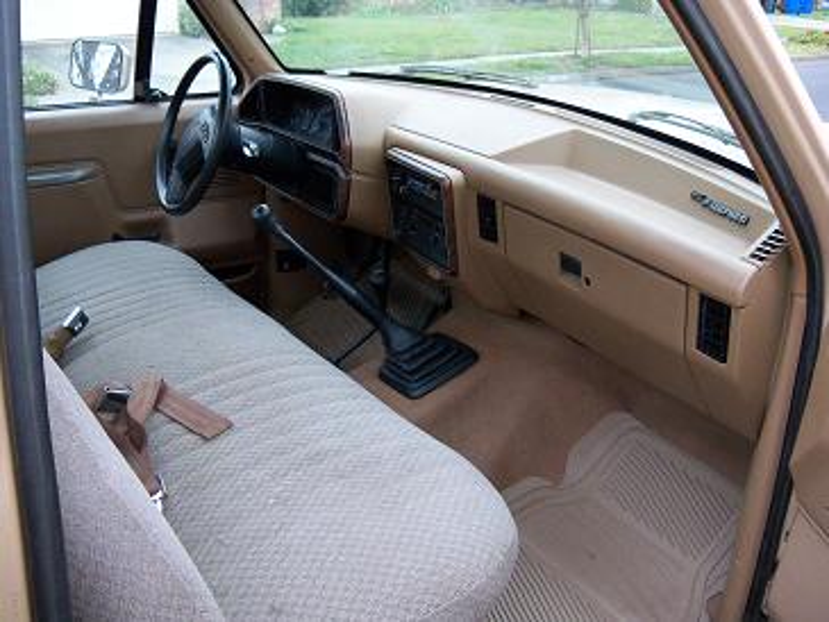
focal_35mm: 35
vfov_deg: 40.7
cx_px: 414
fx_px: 838
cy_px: 311
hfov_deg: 52.6
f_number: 3.5
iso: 320
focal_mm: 6.2
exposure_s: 1/30
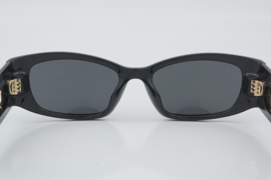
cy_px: 90
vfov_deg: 16.6
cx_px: 136
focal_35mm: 82
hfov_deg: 24.6
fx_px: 621
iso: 100
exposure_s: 1/4
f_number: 29
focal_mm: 55
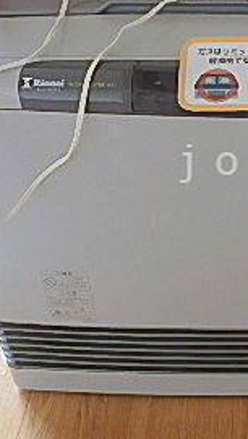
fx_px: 630
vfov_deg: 38.2
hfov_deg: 20.9
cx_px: 290
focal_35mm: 54
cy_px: 164
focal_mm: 3.7
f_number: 3.5
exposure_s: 1/60
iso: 200
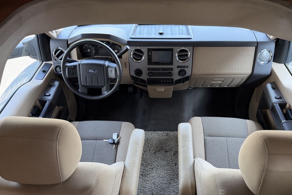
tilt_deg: -47.2
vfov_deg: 46.4
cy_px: 101
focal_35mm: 28
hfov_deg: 65.4
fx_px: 227
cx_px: 158
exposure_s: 1/95
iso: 200
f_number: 1.78
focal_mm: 6.76
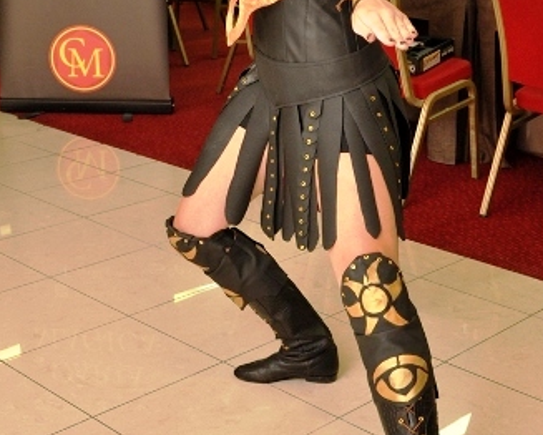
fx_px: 1061
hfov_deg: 28.7
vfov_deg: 23.0
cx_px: 296
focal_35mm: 66
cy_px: 128
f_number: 3.8
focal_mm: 24
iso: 400
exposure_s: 1/50
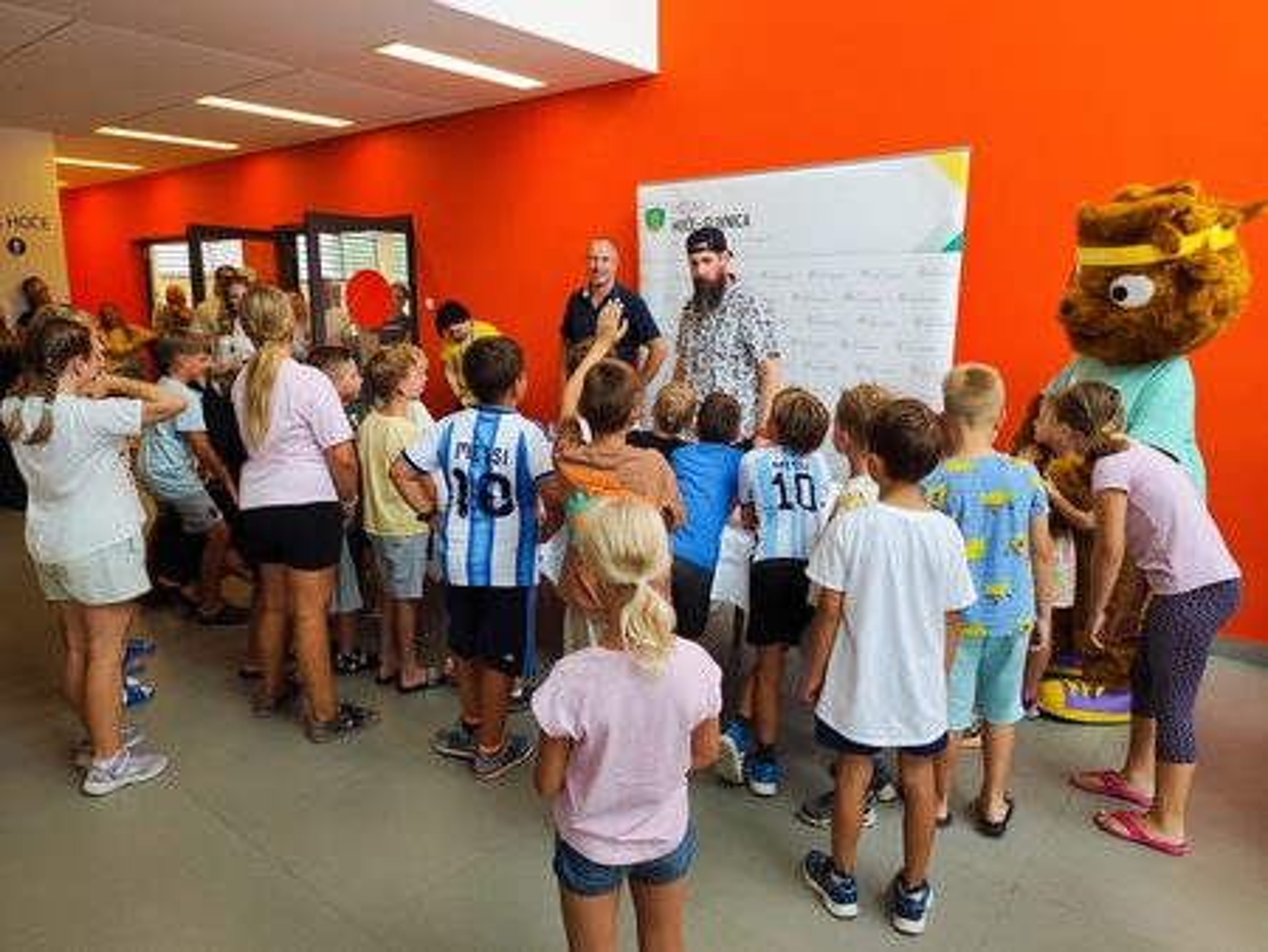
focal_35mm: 23
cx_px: 634
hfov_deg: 73.9
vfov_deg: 58.9
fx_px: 843
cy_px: 476
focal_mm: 6.14
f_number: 1.65
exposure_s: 1/100
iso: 320
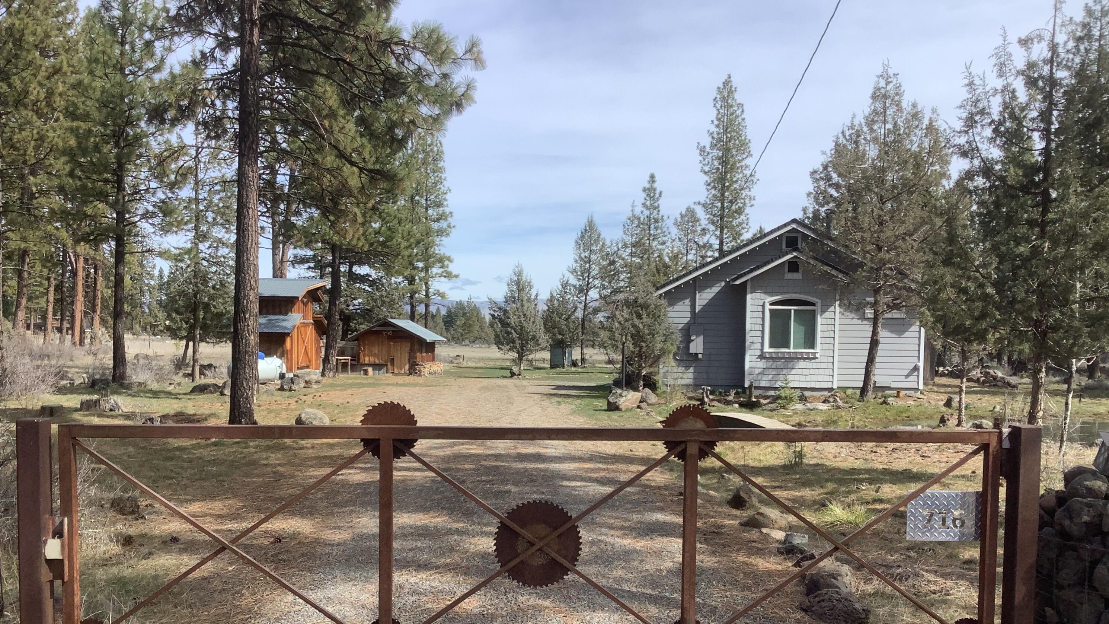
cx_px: 556
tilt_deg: -4.0
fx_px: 1000
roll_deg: -1.6
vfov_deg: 34.5
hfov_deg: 58.0
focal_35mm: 34
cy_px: 391
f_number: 2.4
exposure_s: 1/849
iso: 25
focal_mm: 3.3
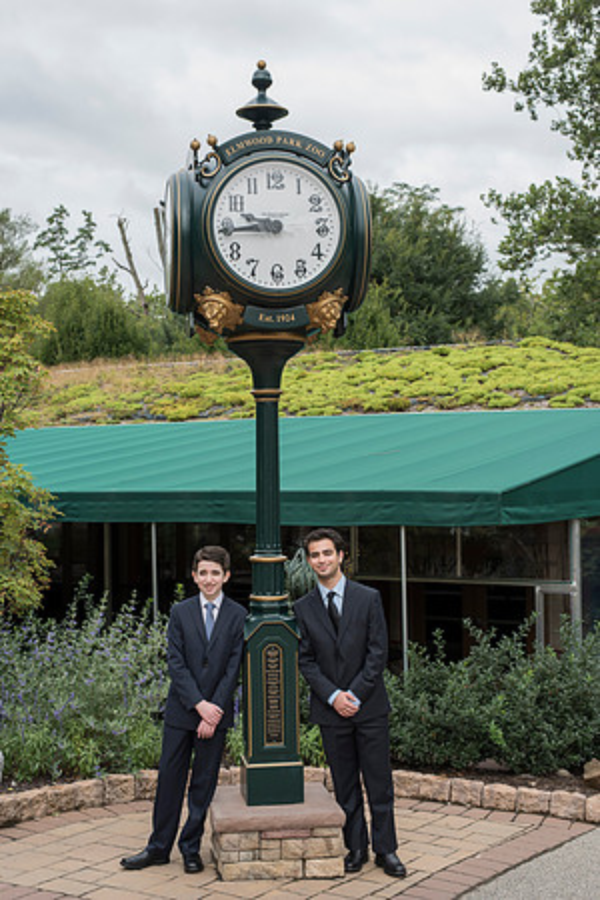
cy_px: 450
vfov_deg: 39.6
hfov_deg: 27.0
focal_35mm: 50
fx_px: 1250
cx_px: 300
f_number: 5
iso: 400
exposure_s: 1/640
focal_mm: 50
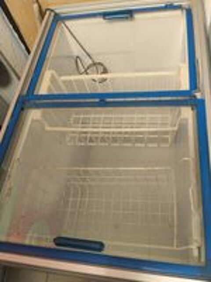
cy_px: 141
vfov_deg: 61.7
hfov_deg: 48.2
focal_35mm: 29
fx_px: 236
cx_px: 106
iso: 800
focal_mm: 4.22
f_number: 1.8
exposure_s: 1/25
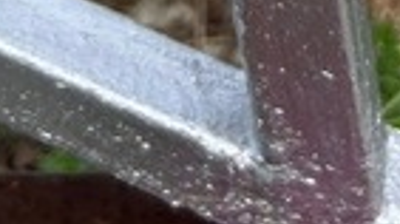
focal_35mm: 161
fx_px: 1706
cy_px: -624
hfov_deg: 13.4
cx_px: 235
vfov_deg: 6.3
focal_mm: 5.7
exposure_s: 1/1468
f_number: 1.5
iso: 50
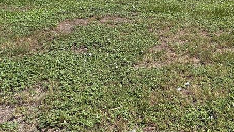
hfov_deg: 30.7
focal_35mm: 64
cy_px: -16
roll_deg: +0.5
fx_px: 397
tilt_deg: -11.1
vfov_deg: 18.1
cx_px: 228
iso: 50
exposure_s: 1/3279
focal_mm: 5.96
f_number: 1.6
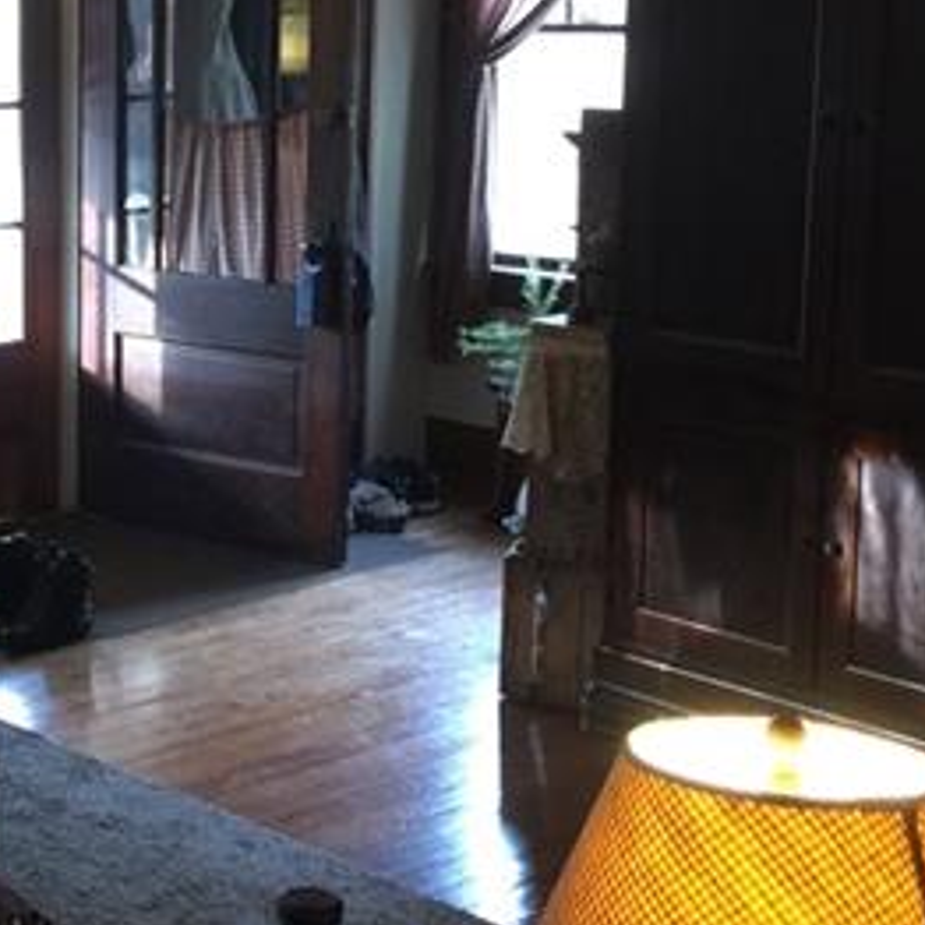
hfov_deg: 22.2
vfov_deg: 23.0
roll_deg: -0.2
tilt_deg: -9.7
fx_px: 2267
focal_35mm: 75
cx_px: 11
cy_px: 364
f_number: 2.2
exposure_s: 1/15
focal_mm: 4.15
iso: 100
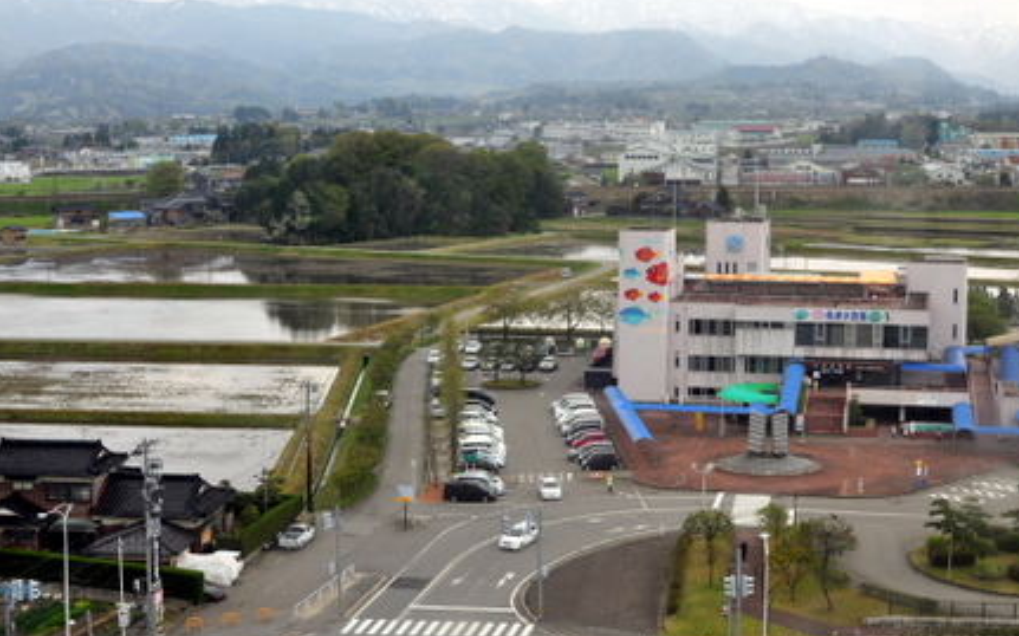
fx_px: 1654
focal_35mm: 60
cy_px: 323
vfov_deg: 21.8
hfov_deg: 34.2
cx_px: 487
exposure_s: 1/40
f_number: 16
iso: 200
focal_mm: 35
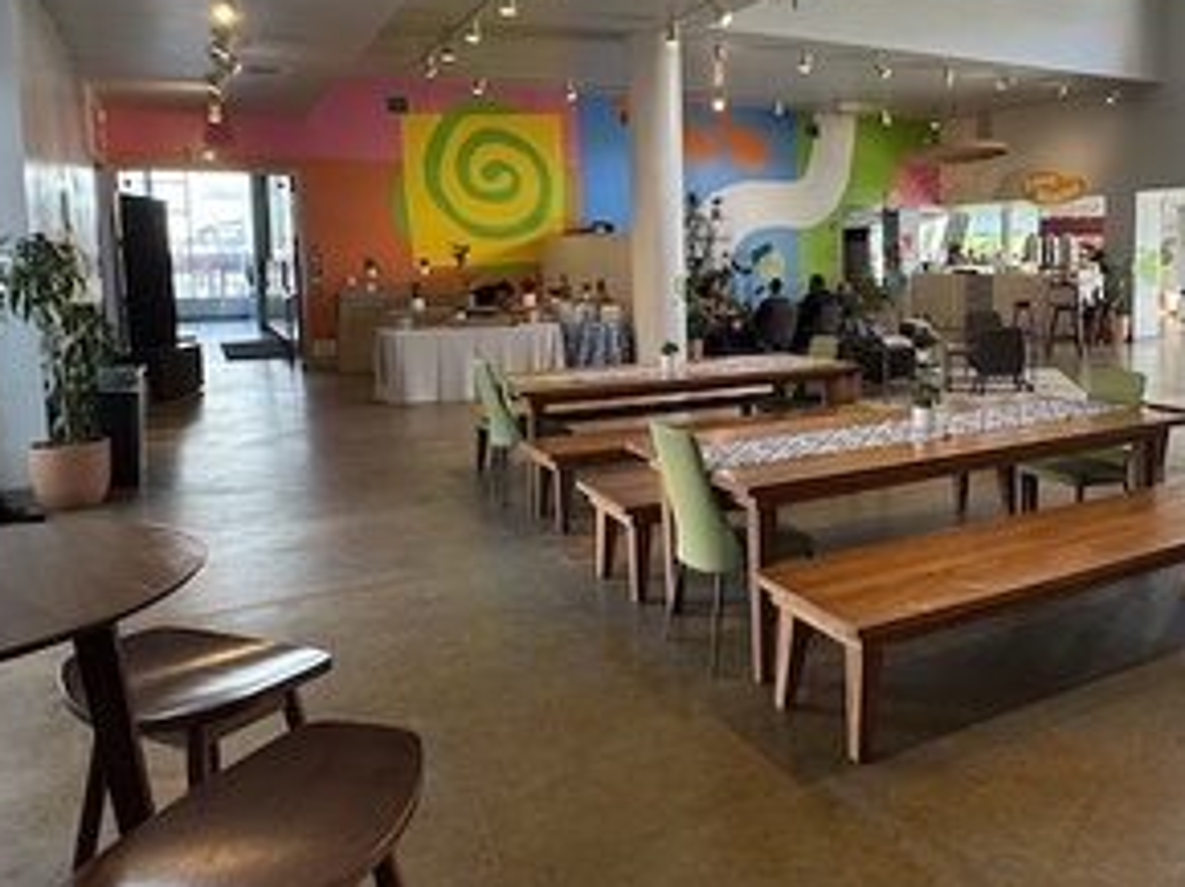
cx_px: 780
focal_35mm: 29
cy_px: 343
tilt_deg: -5.0
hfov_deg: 60.4
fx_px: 992
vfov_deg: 47.8
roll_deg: +0.8
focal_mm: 2.22
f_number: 2.2
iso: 200
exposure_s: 1/120
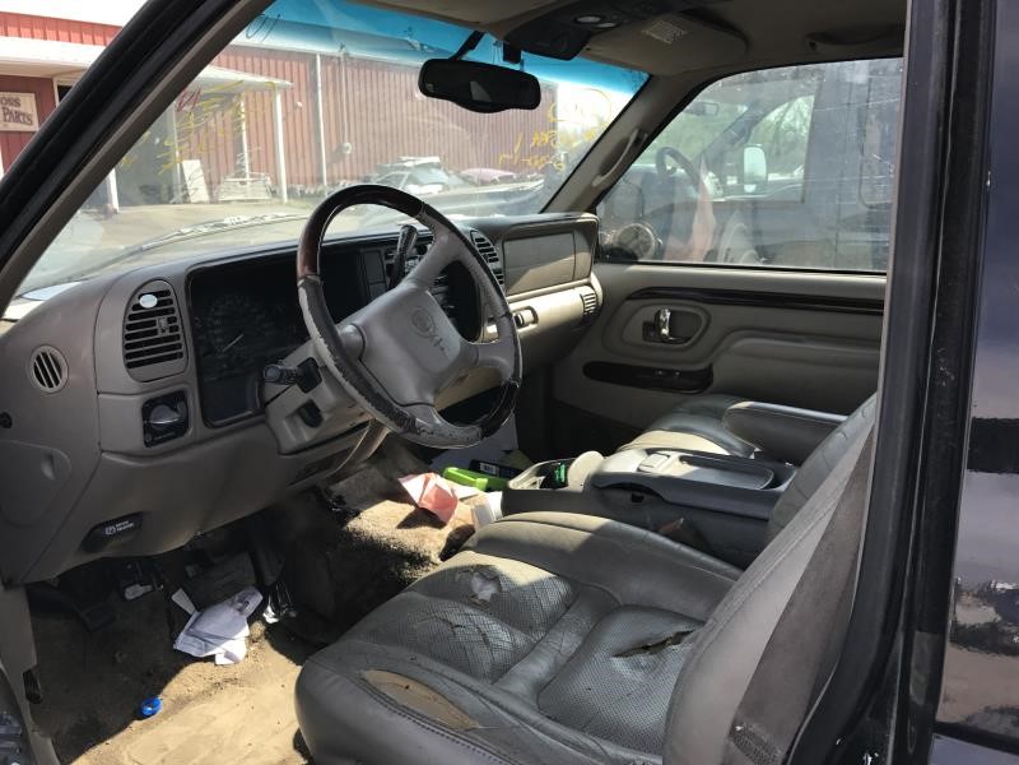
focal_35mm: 28
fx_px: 824
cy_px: 382
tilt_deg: -13.3
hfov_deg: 63.4
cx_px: 510
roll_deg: +1.1
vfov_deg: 49.7
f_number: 1.8
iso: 20
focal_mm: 3.99
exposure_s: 1/538
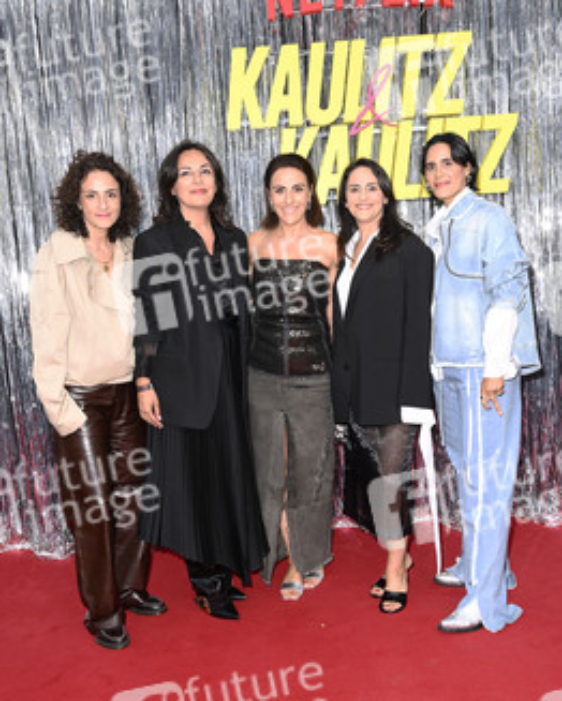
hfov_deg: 38.3
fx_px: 810
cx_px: 283
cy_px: 392
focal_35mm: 39
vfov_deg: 46.7
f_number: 6.3
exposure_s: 1/250
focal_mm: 34
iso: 500
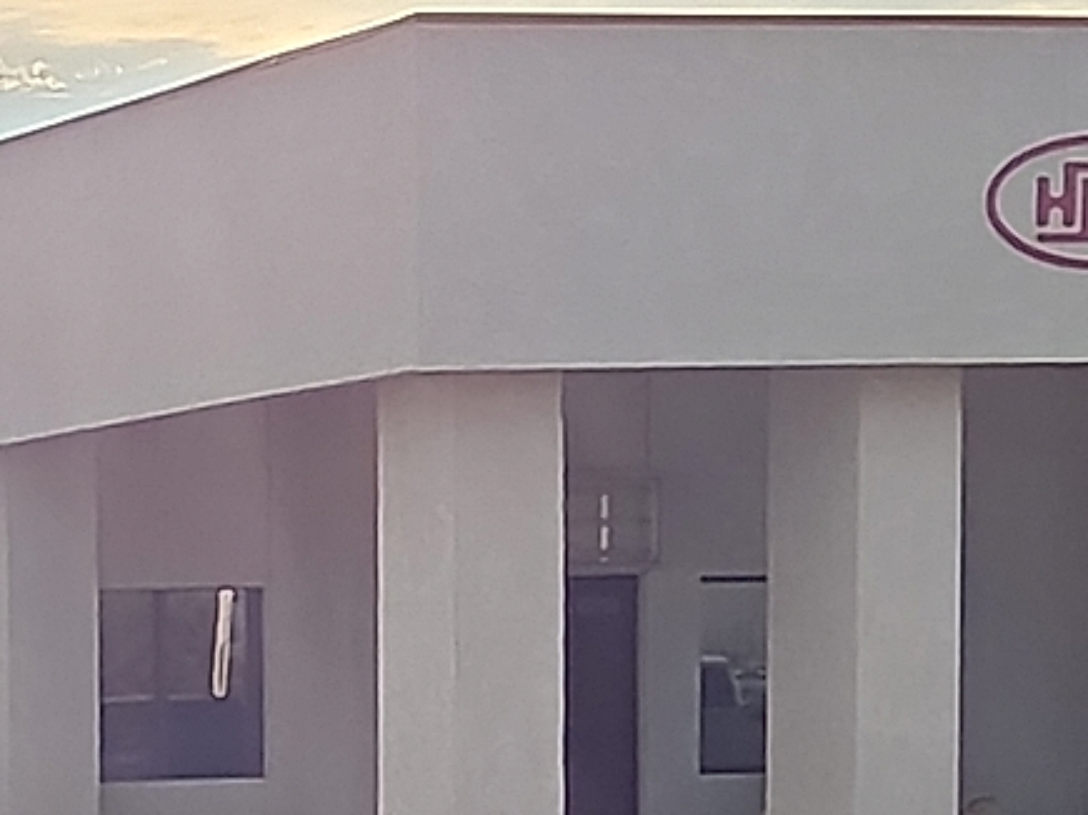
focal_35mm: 195
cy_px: 1470
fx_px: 6127
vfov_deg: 7.4
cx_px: -578
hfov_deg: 9.8
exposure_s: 1/1667
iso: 25
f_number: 1.8
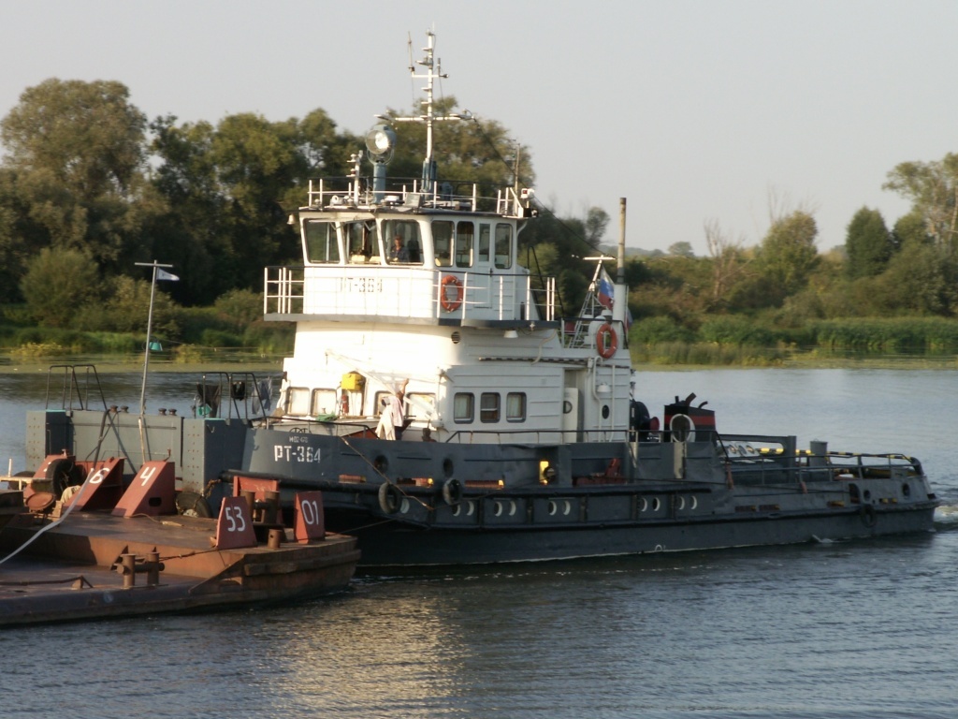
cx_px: 479
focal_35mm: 146
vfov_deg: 10.2
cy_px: 360
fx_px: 4041
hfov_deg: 13.5
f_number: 8
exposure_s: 1/100
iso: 50
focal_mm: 23.93
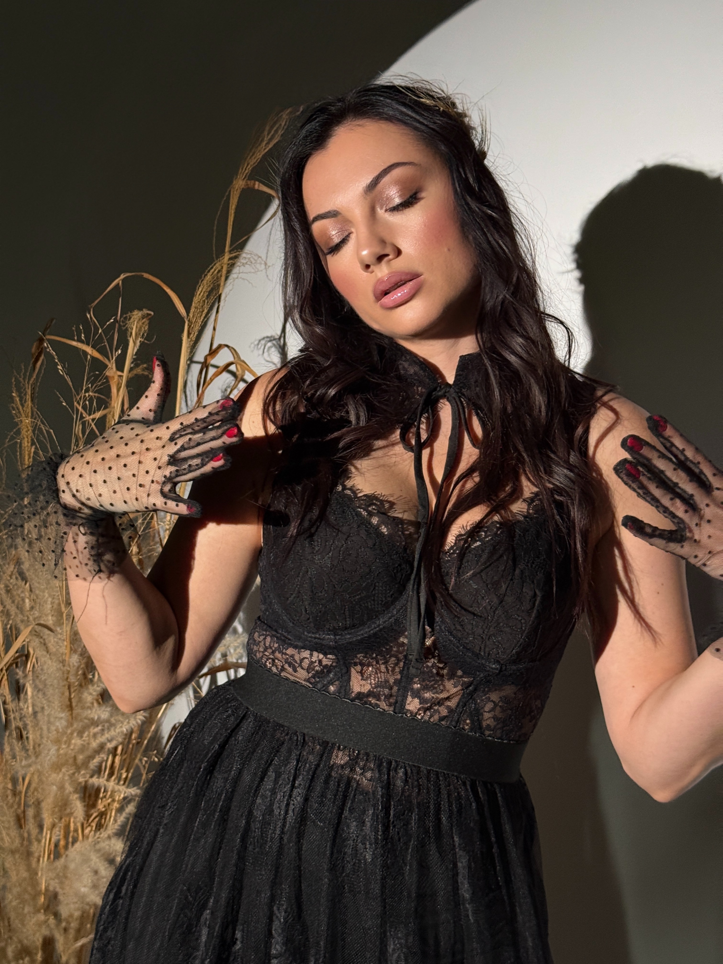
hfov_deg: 30.3
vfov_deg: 39.7
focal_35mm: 48
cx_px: 362
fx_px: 1337
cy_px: 482
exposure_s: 1/50
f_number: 1.78
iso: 200
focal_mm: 6.76
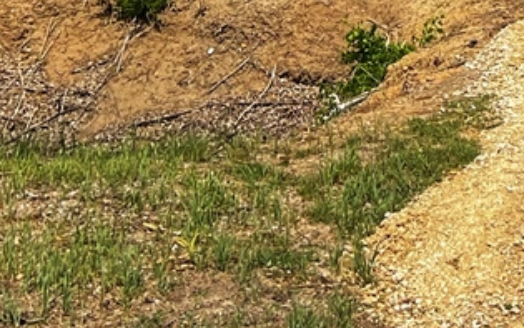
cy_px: -330
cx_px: 561
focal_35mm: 126
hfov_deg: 16.1
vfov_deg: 9.7
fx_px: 1800
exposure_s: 1/3831
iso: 50
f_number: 1.5
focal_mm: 5.7
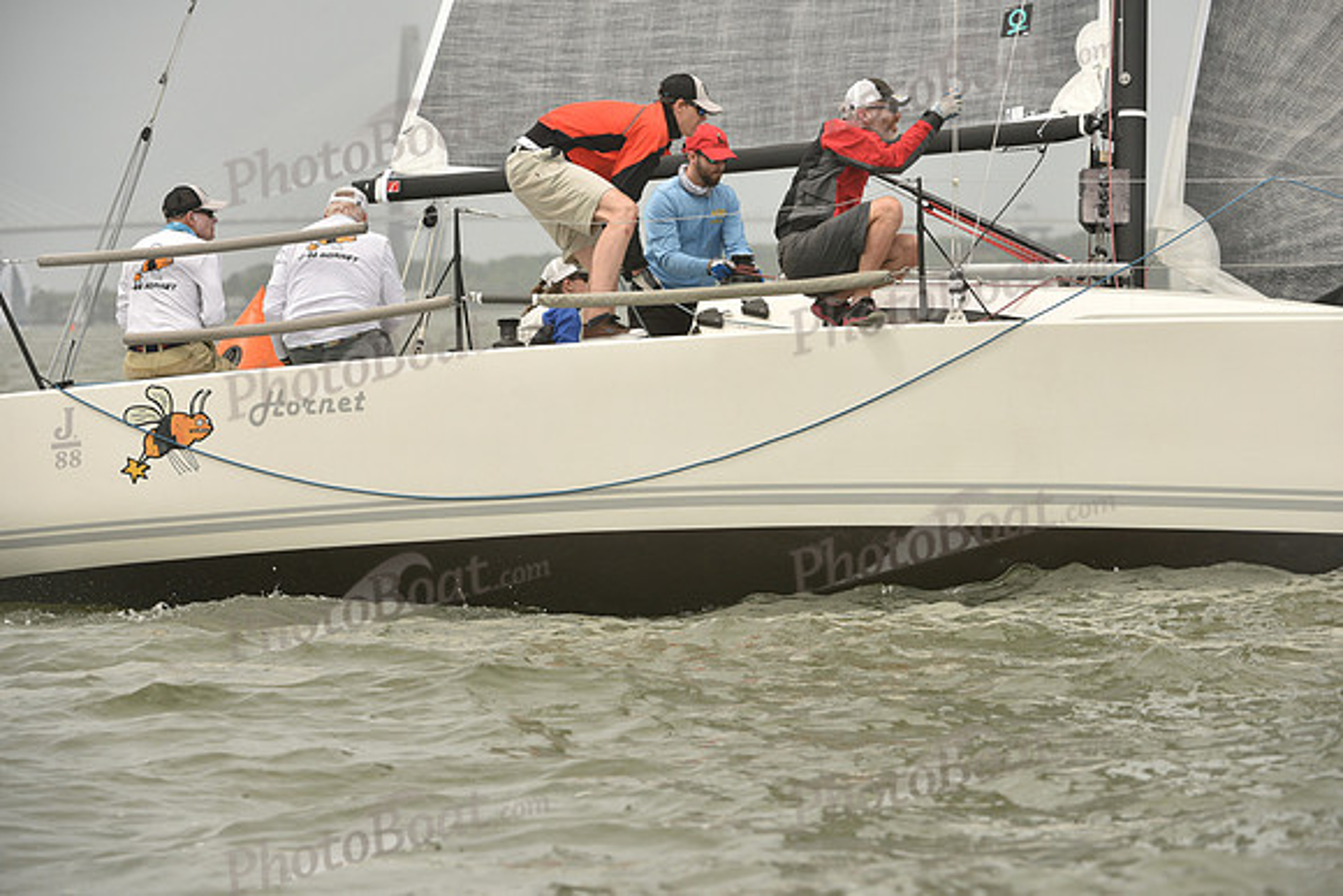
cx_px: 672
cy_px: 448
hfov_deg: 8.6
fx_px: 8955
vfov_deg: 5.7
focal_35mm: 240
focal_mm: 240
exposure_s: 1/1000
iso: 320
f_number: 8
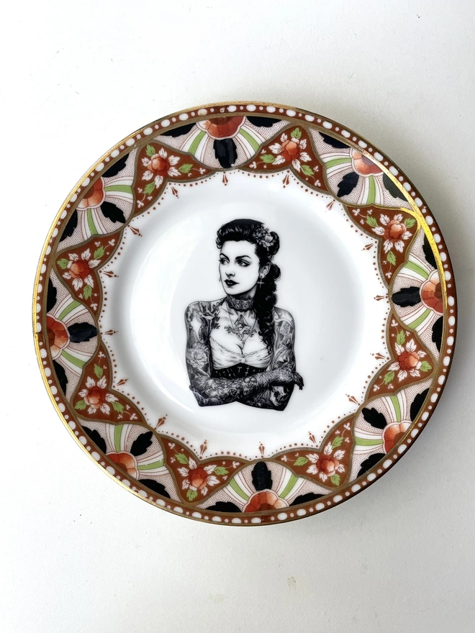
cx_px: 238
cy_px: 316
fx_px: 476
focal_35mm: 26
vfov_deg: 67.3
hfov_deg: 53.1
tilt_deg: -89.4
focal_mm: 4.2
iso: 32
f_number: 1.6
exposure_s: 1/175
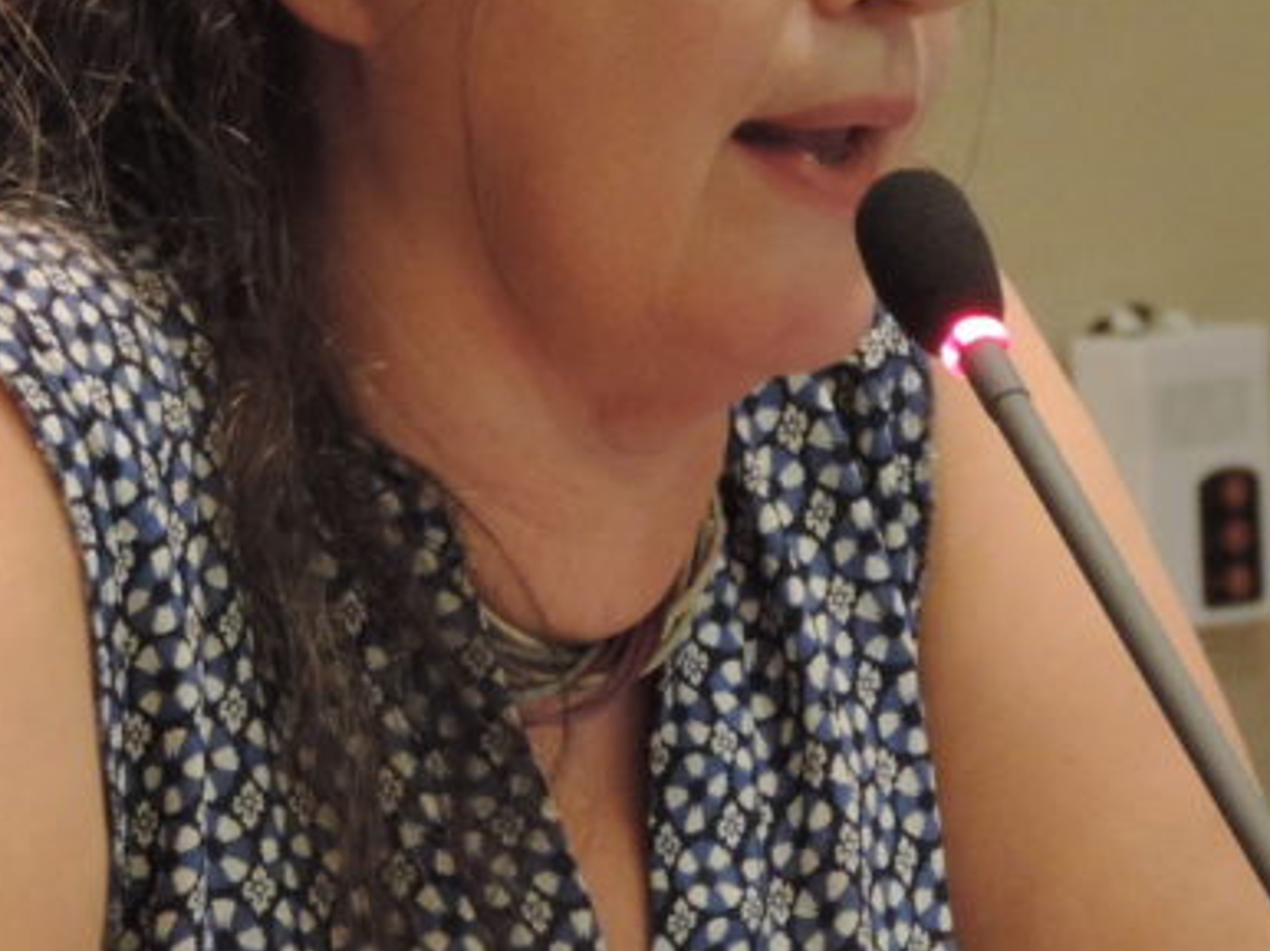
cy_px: 86
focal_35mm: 664
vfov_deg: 2.2
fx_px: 24346
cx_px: 214
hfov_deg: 3.0
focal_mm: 44.5
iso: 800
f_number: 4.7
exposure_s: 1/20
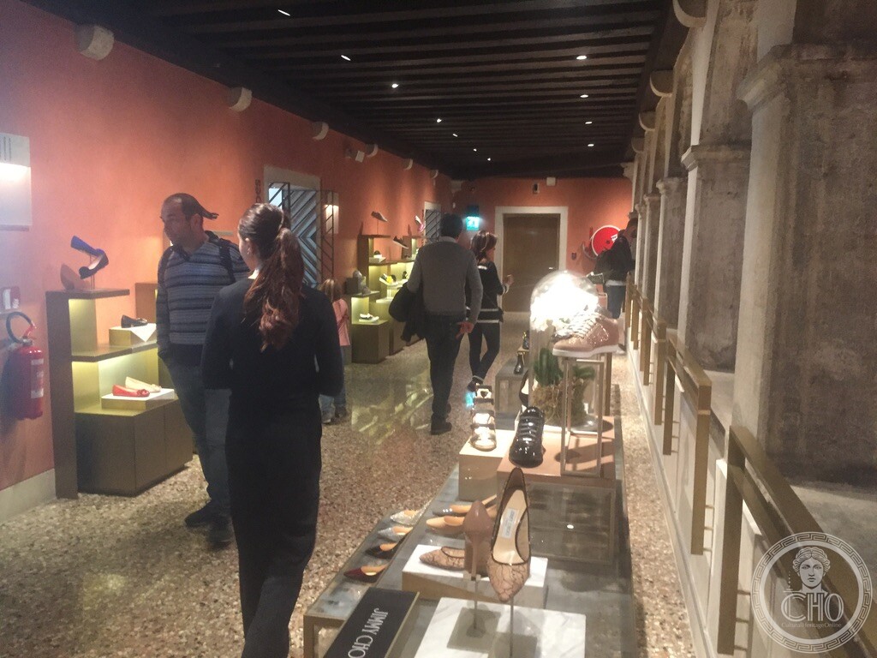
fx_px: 735
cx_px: 438
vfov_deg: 48.2
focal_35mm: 29
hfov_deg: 61.7
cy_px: 329
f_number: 2.2
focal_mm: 4.15
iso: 320
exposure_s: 1/33
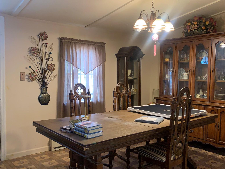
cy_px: 88
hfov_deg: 53.7
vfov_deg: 41.8
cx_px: 130
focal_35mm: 34
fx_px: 221
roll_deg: -0.4
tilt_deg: -3.9
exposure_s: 1/60
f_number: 1.8
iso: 320
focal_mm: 4.25
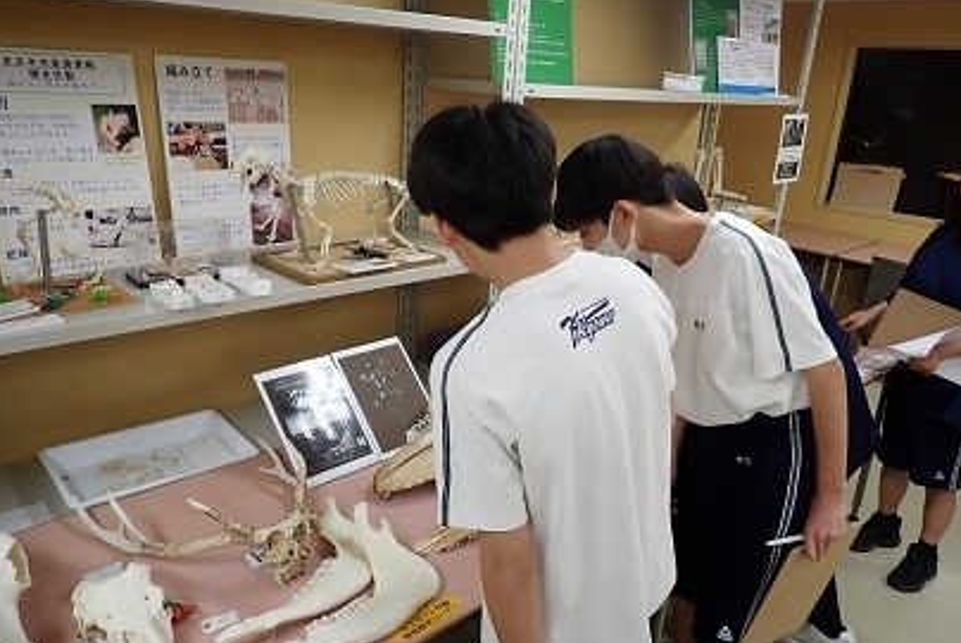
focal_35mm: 27
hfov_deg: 67.3
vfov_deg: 48.0
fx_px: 721
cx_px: 492
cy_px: 347
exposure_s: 1/125
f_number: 2
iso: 125
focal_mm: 4.5
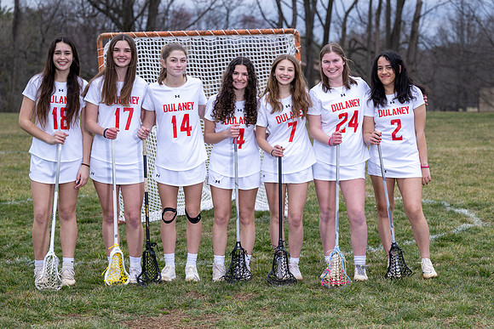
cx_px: 297
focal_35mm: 90
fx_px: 1236
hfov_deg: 22.6
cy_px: 185
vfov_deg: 15.2
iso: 64
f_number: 3.5
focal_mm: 75
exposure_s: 1/250
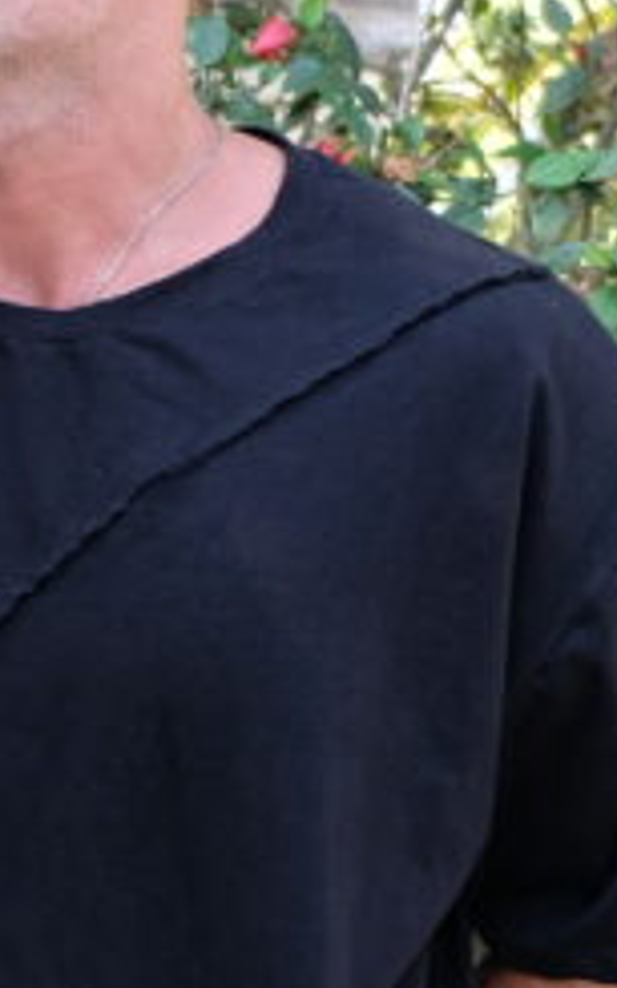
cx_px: 54
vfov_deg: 15.8
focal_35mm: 132
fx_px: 3553
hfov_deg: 9.9
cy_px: 274
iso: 250
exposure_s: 1/250
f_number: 3.2
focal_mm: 20.5
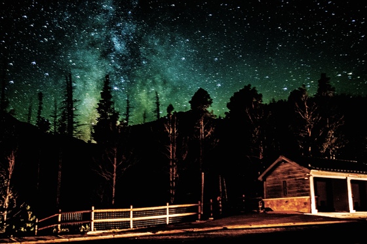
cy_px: 122
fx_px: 367
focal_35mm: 36
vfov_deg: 36.8
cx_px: 184
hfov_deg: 53.2
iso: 800
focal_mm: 24
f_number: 1.4
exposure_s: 25
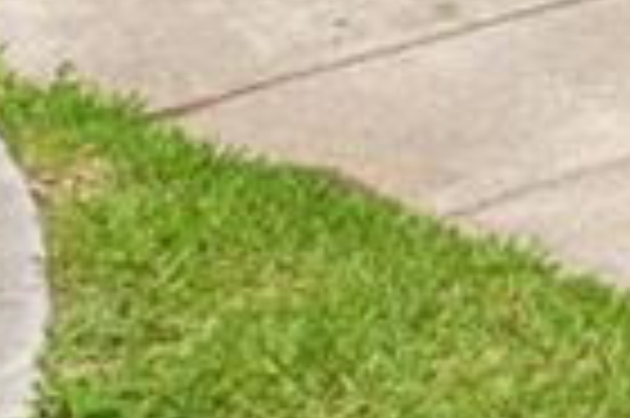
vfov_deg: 8.2
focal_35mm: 146
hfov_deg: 11.1
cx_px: 1660
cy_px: -771
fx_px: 2552
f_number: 13
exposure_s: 1/160
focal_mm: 20
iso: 400
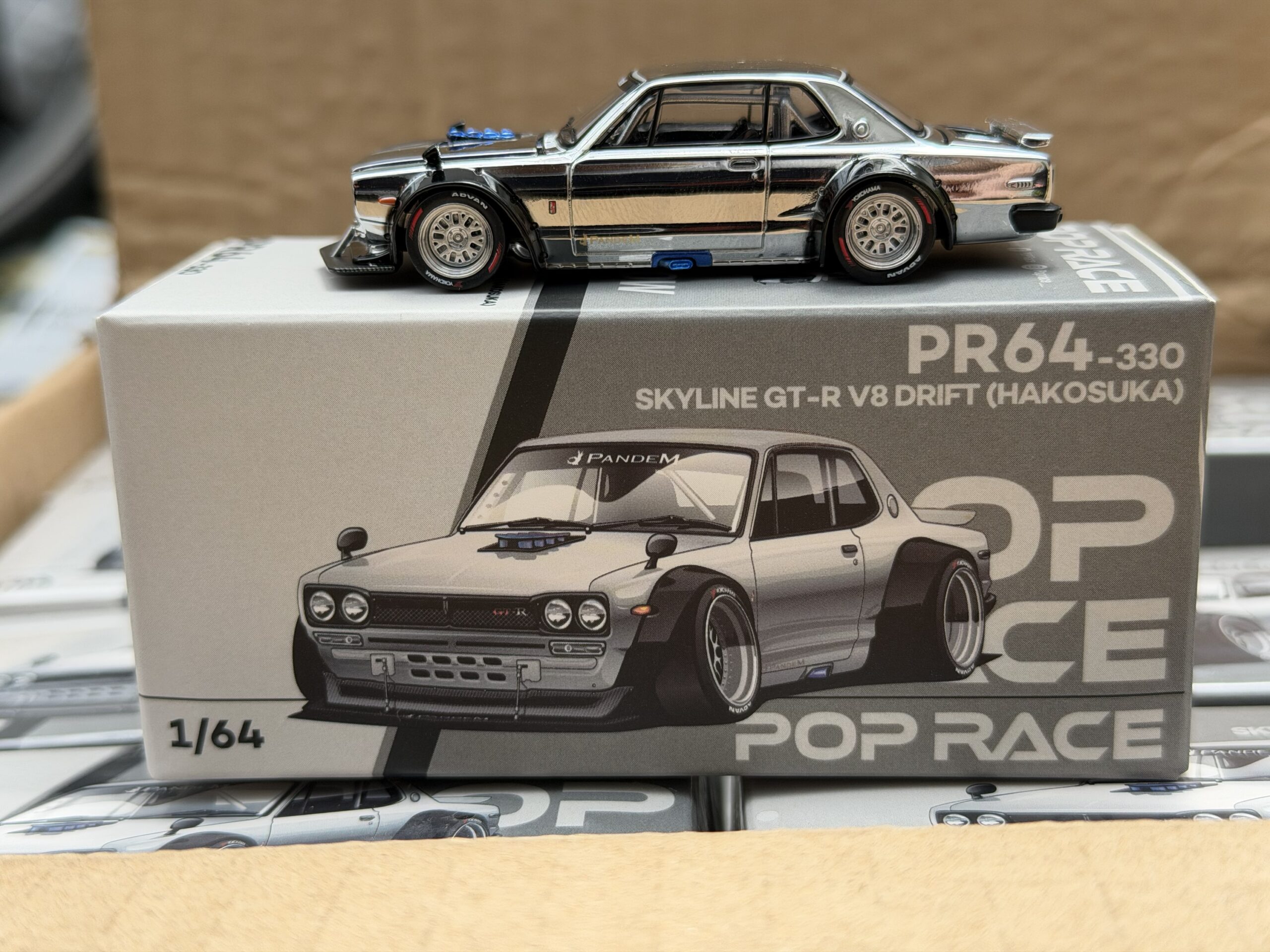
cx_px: 635
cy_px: 476
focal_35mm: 48
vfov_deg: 30.3
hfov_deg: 39.7
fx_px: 1761
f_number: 1.78
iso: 80
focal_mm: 6.76
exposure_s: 1/427
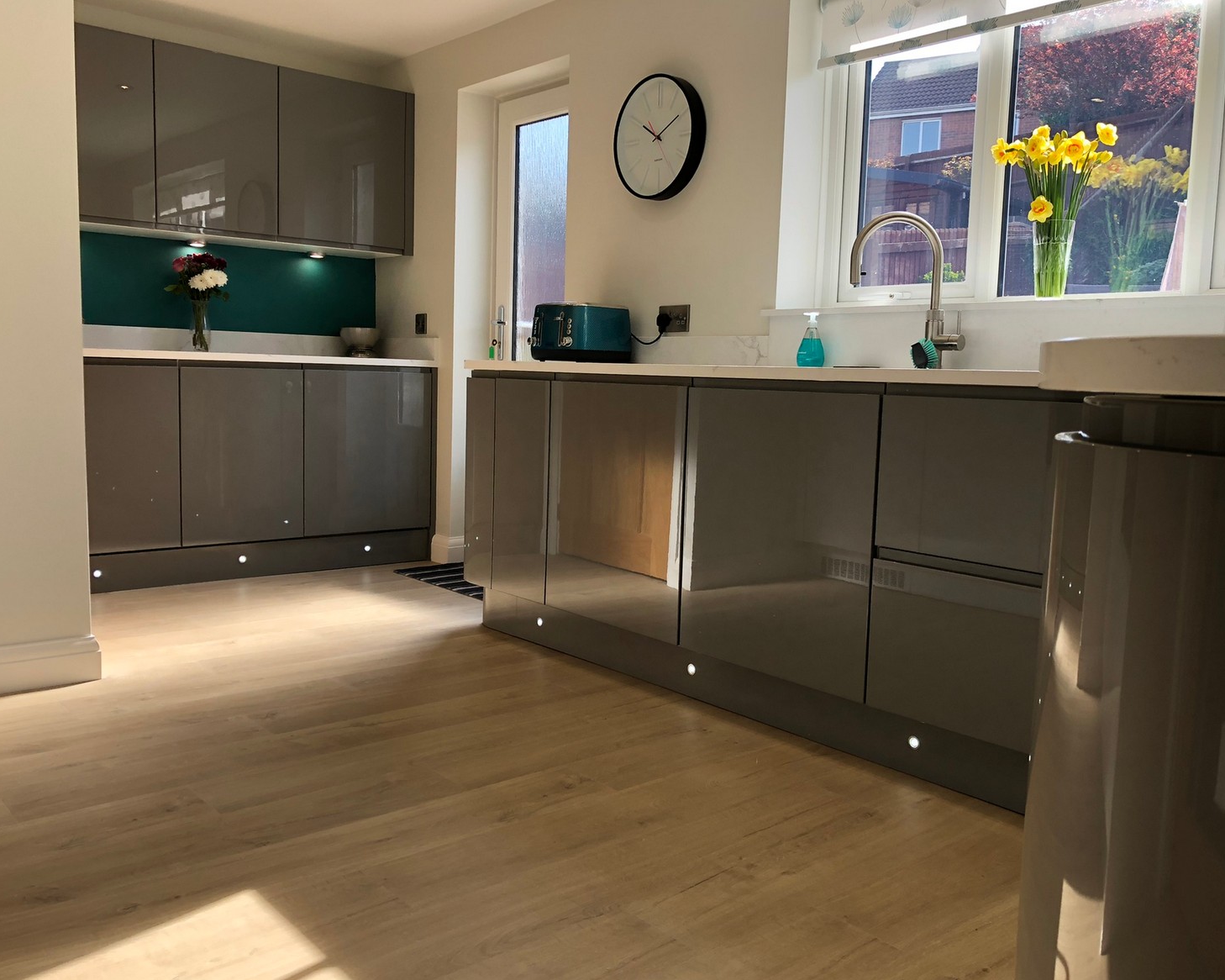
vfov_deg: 48.5
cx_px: 608
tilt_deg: -5.4
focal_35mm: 30
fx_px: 1088
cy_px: 491
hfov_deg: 58.8
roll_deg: -1.8
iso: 20
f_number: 1.8
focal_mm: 4
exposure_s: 1/156
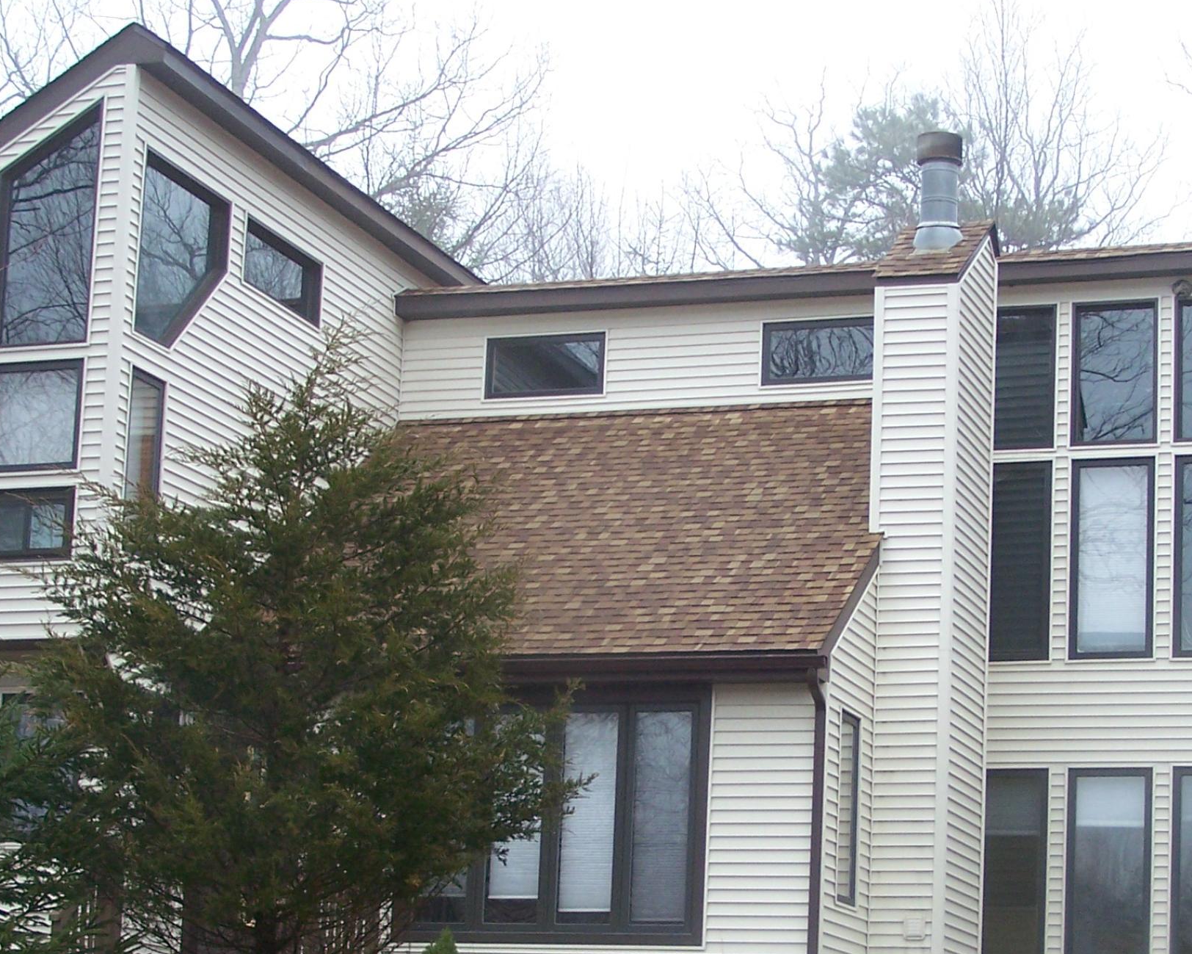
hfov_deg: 20.8
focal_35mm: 92
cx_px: 708
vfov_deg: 16.6
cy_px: 713
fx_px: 3245
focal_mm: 8.5
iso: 80
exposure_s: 1/320
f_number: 3
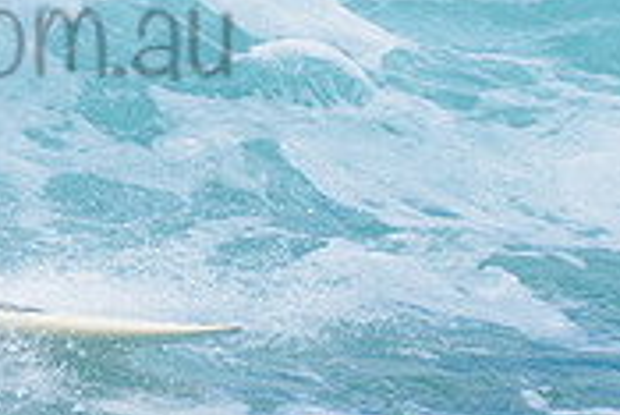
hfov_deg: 1.0
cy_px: -161
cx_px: -197
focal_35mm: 2029
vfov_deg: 0.7
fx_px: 34972
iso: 500
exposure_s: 1/2000
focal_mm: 500
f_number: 5.6
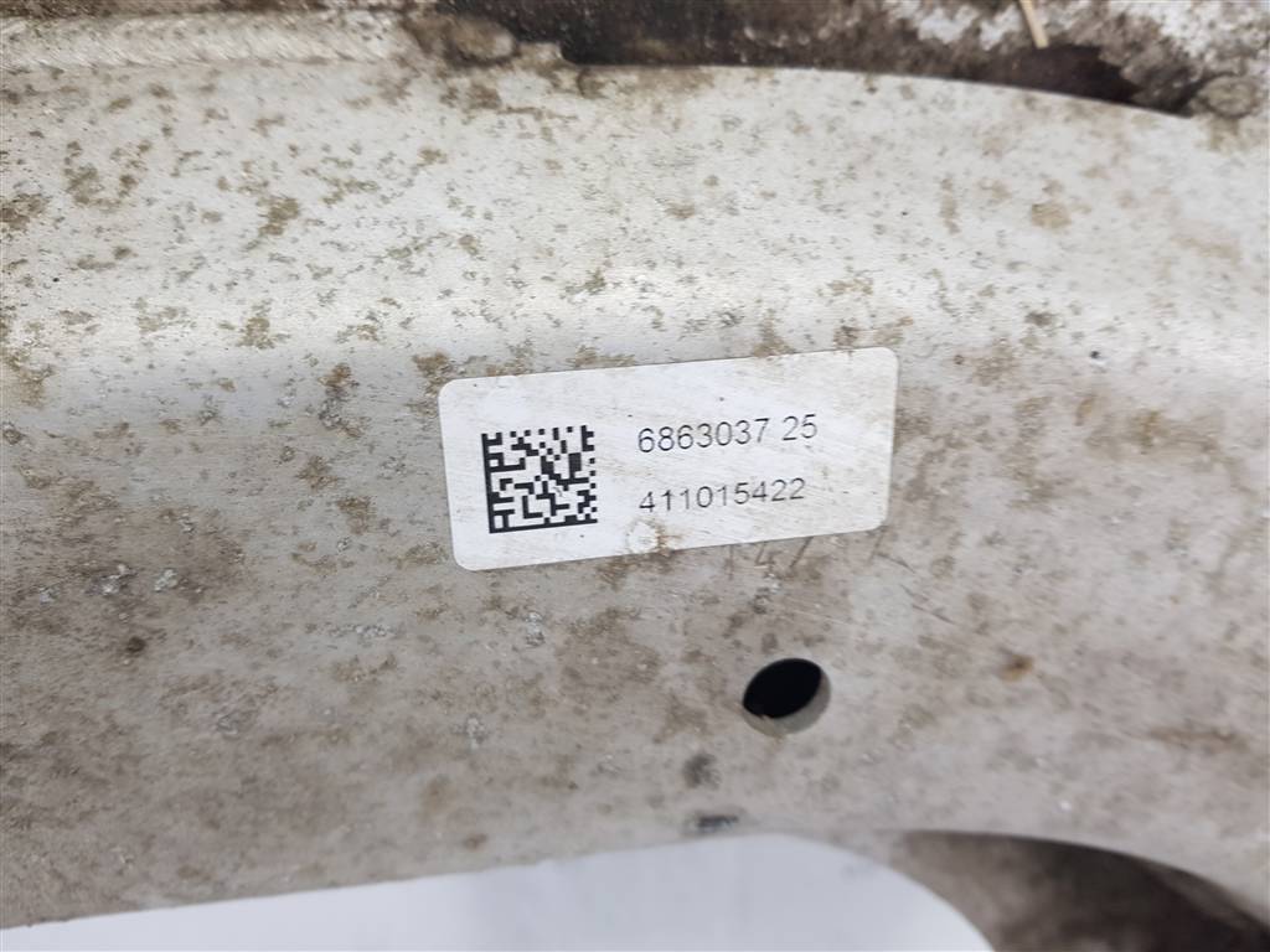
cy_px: 476
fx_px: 954
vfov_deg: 53.1
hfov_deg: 67.3
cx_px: 635
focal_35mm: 26
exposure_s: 1/50
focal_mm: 4.2
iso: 50
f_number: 1.7
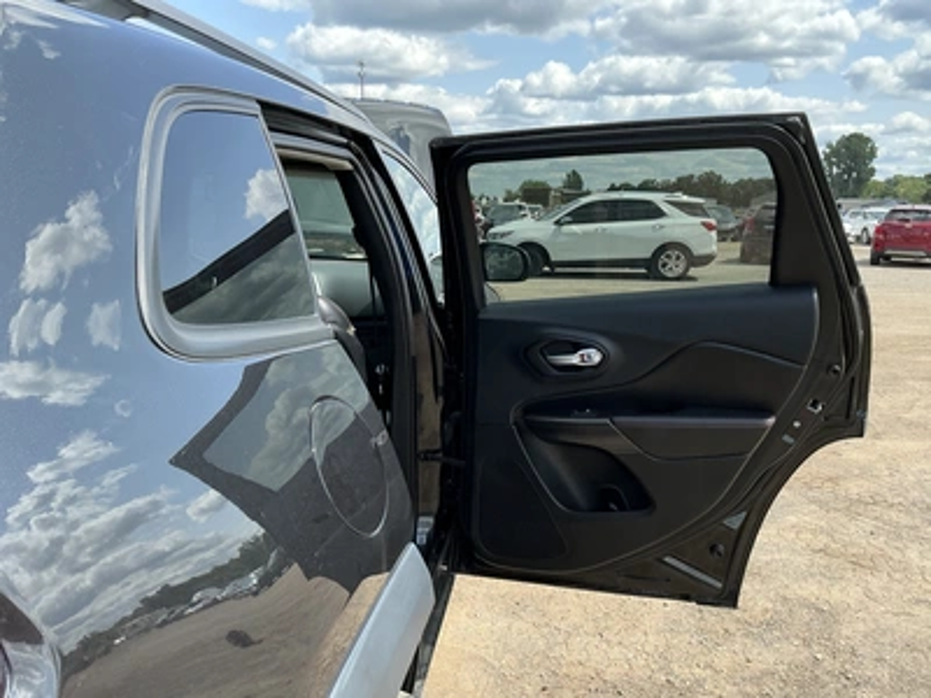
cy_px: 349
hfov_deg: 63.4
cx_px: 466
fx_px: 753
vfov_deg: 49.7
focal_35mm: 28
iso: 25
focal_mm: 3
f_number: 1.8
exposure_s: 1/635
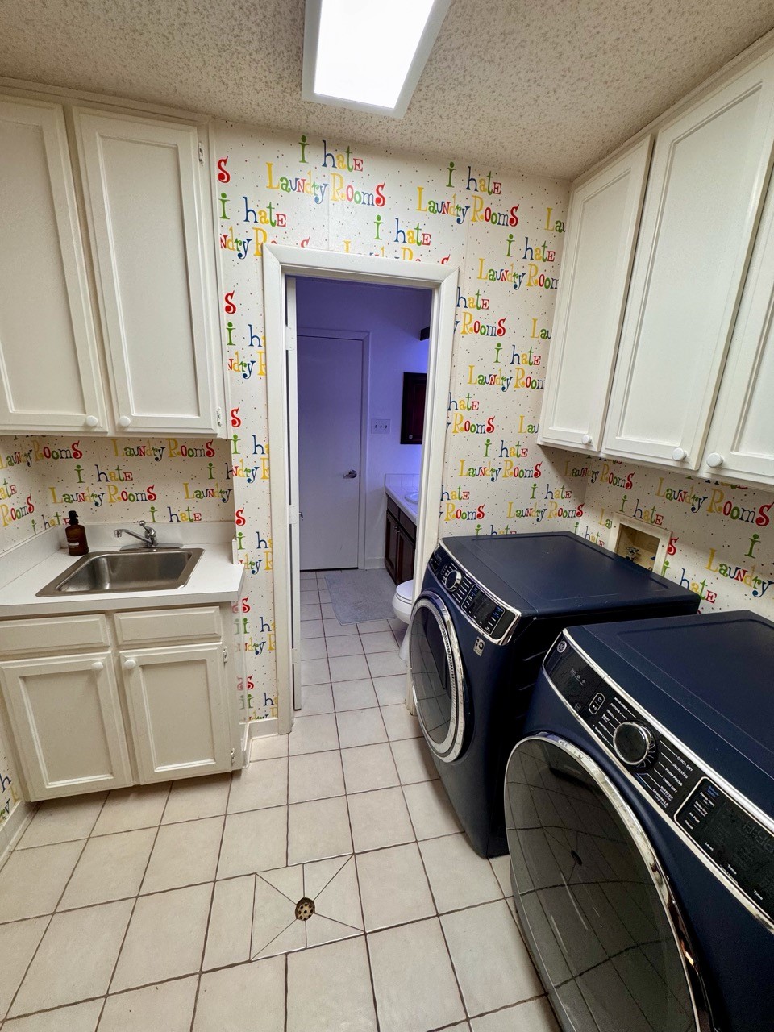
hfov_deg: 85.7
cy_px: 516
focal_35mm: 14
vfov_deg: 102.1
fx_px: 417
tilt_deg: -15.9
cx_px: 387
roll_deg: -1.6
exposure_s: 1/120
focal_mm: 2.22
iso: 160
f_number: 2.2
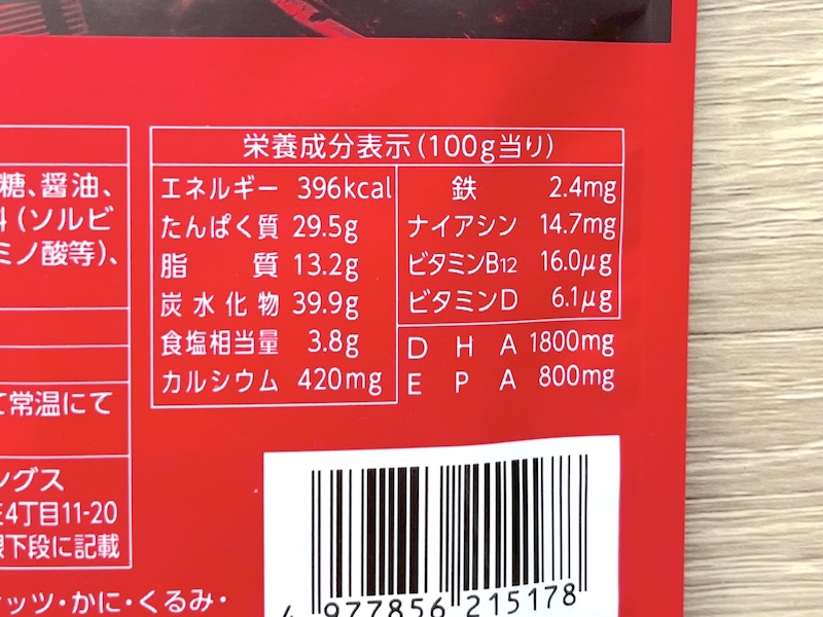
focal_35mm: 26
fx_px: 618
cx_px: 412
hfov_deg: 67.3
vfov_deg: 53.1
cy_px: 308
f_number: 1.6
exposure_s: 1/60
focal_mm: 5.1
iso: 320
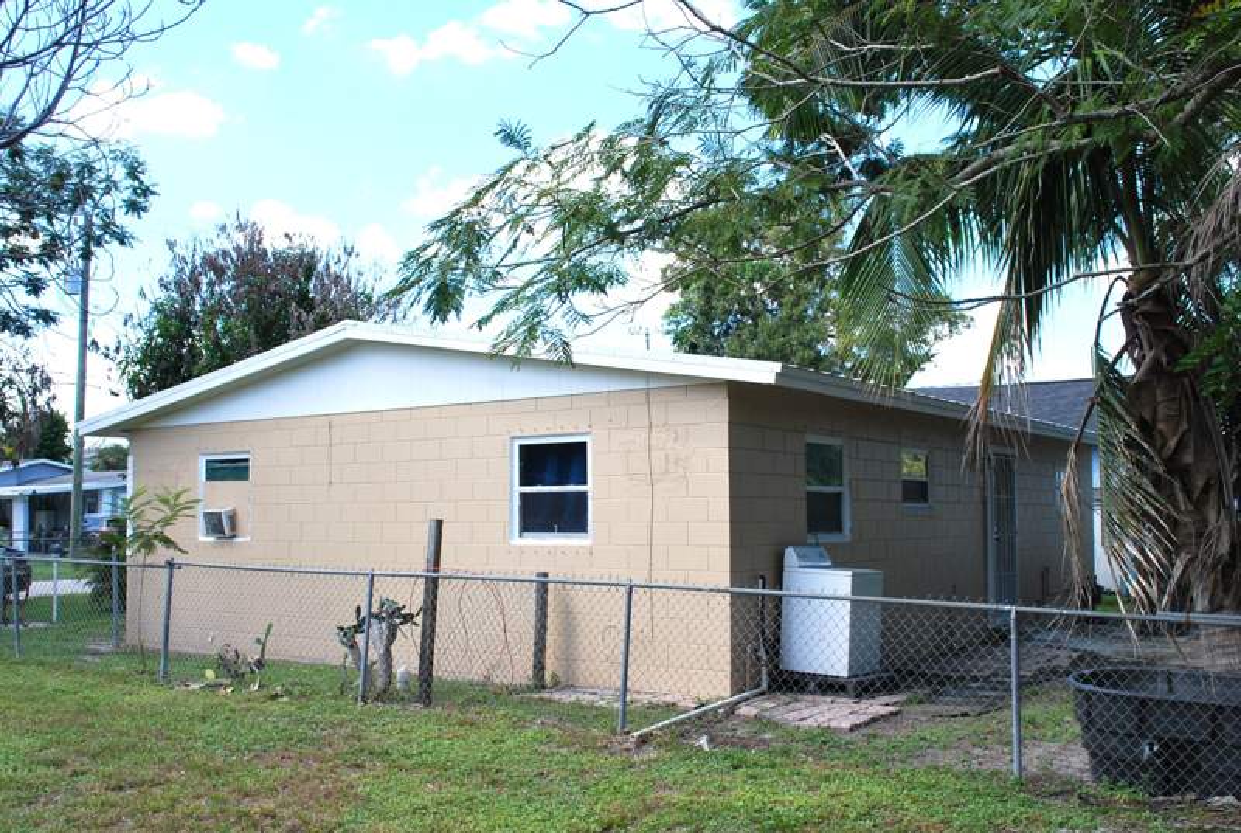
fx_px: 1140
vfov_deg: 40.1
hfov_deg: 57.1
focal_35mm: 33
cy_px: 416
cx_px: 620
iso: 200
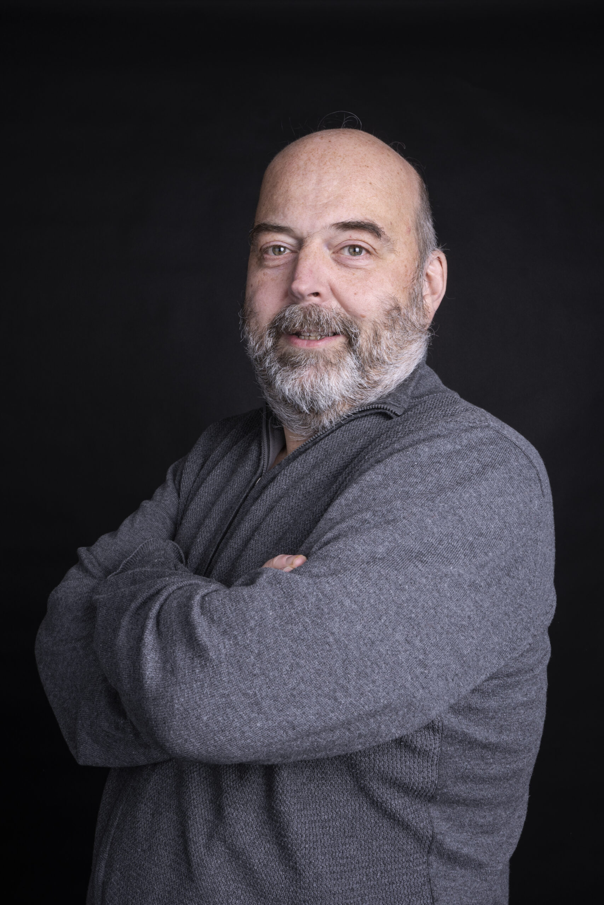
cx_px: 302
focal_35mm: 30
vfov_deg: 61.9
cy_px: 452
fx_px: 755
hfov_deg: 43.6
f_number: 13
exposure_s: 1/60
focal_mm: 20
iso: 100
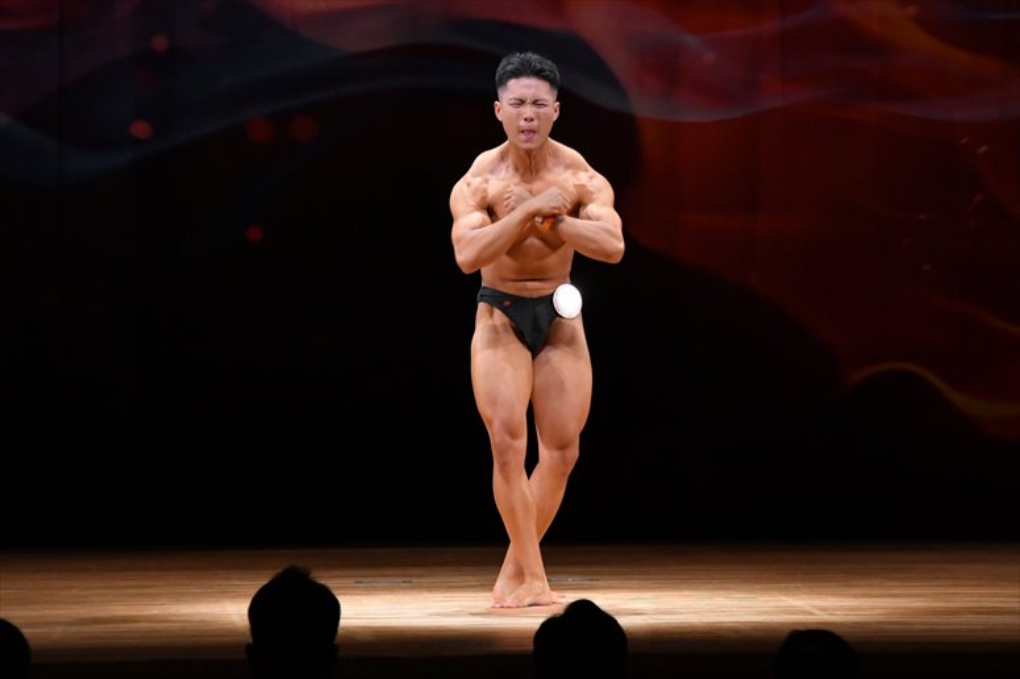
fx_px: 6797
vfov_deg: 5.7
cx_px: 510
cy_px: 340
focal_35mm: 240
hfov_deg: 8.6
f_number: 5.6
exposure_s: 1/400
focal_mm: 160
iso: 3200
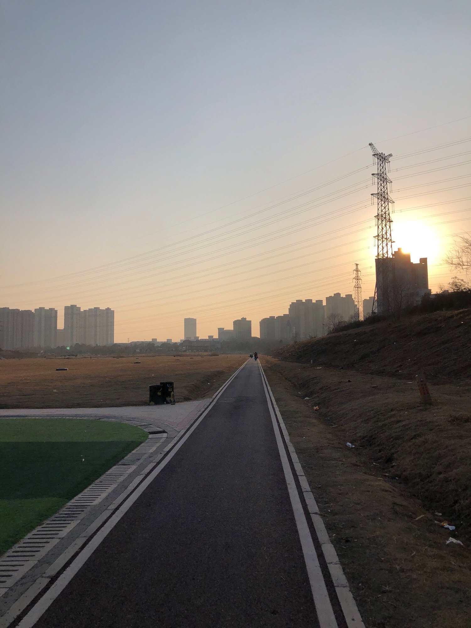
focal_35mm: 28
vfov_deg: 63.4
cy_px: 314
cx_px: 236
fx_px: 508
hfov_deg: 49.7
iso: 20
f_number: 1.8
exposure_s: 1/4367
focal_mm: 3.99
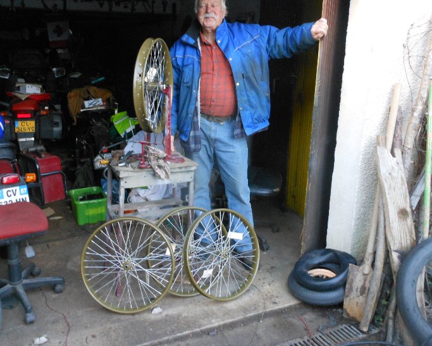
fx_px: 409
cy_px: 158
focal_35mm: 32
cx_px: 184
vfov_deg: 45.8
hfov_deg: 55.4
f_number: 3.7
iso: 400
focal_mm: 5
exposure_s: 1/60
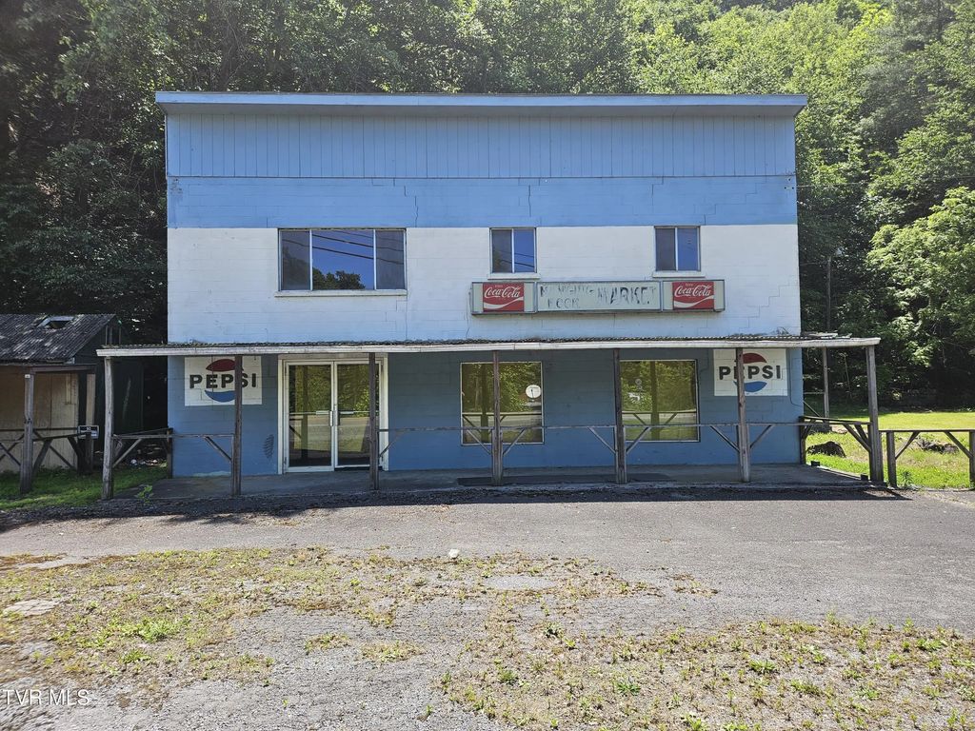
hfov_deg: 73.9
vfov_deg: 58.9
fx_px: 648
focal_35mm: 23
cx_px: 488
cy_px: 366
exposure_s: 1/443
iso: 25
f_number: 1.8
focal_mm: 5.4
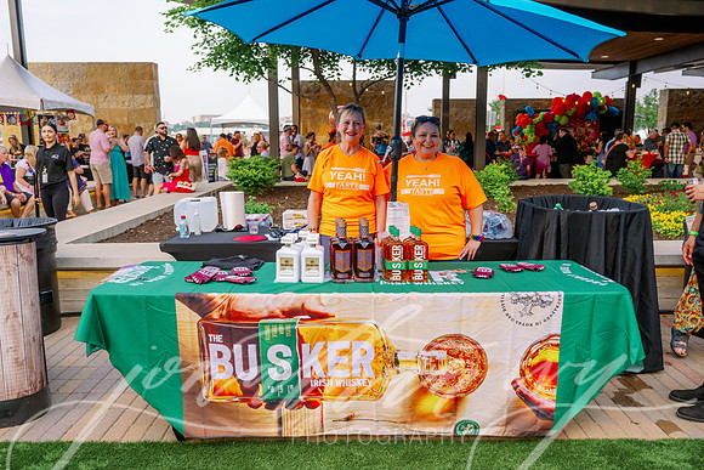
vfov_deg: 40.6
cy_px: 235
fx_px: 636
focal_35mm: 32
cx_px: 352
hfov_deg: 58.0
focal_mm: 32.5
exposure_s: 1/1000
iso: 1000
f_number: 4.5
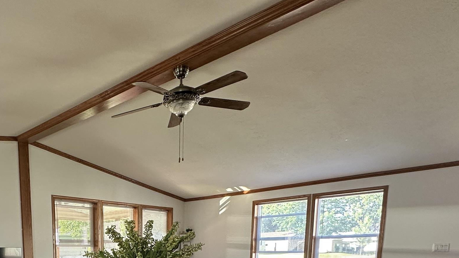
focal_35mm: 30
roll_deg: +0.6
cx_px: 100
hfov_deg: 59.8
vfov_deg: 32.3
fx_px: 365
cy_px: 308
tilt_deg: -8.0
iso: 160
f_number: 2.2
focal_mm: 2.22
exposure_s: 1/99
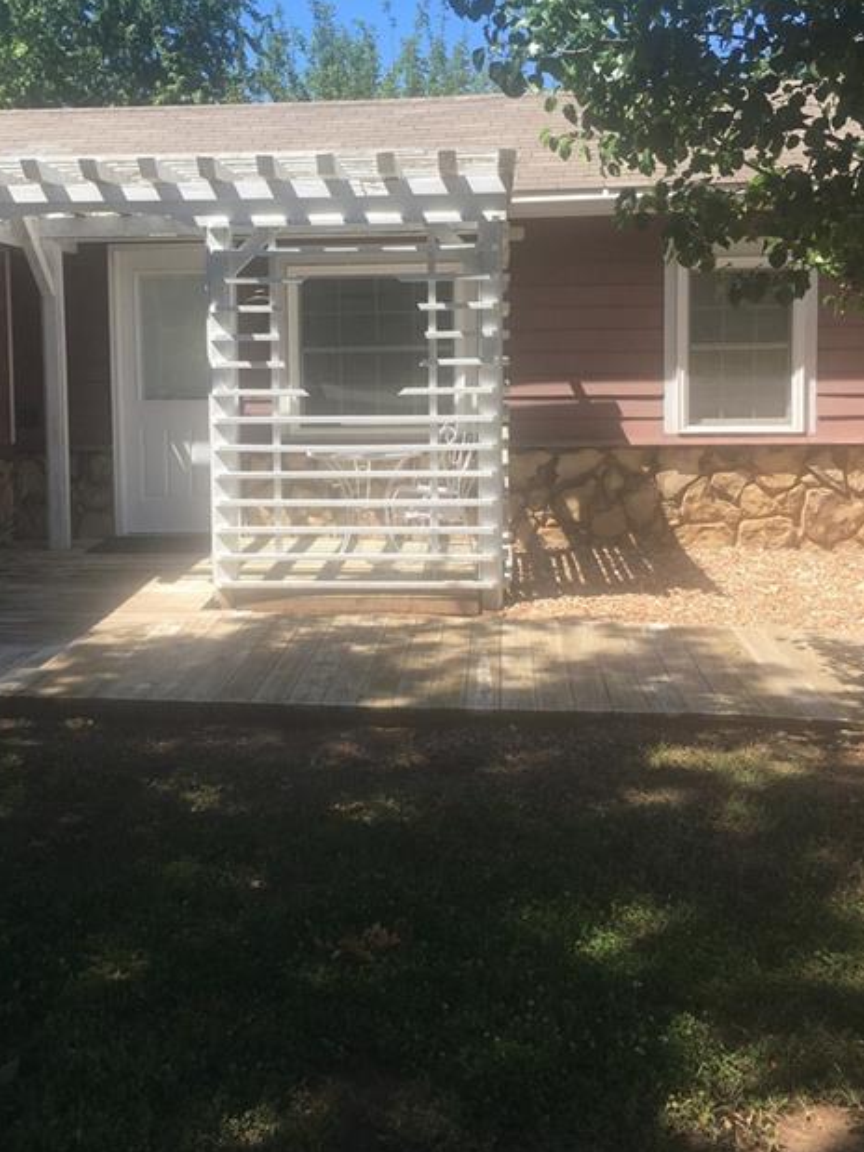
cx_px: 371
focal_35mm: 36
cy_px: 445
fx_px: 1198
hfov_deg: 39.6
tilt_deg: -3.1
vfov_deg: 50.9
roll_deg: +0.6
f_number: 2.2
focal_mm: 4.15
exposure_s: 1/732
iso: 25
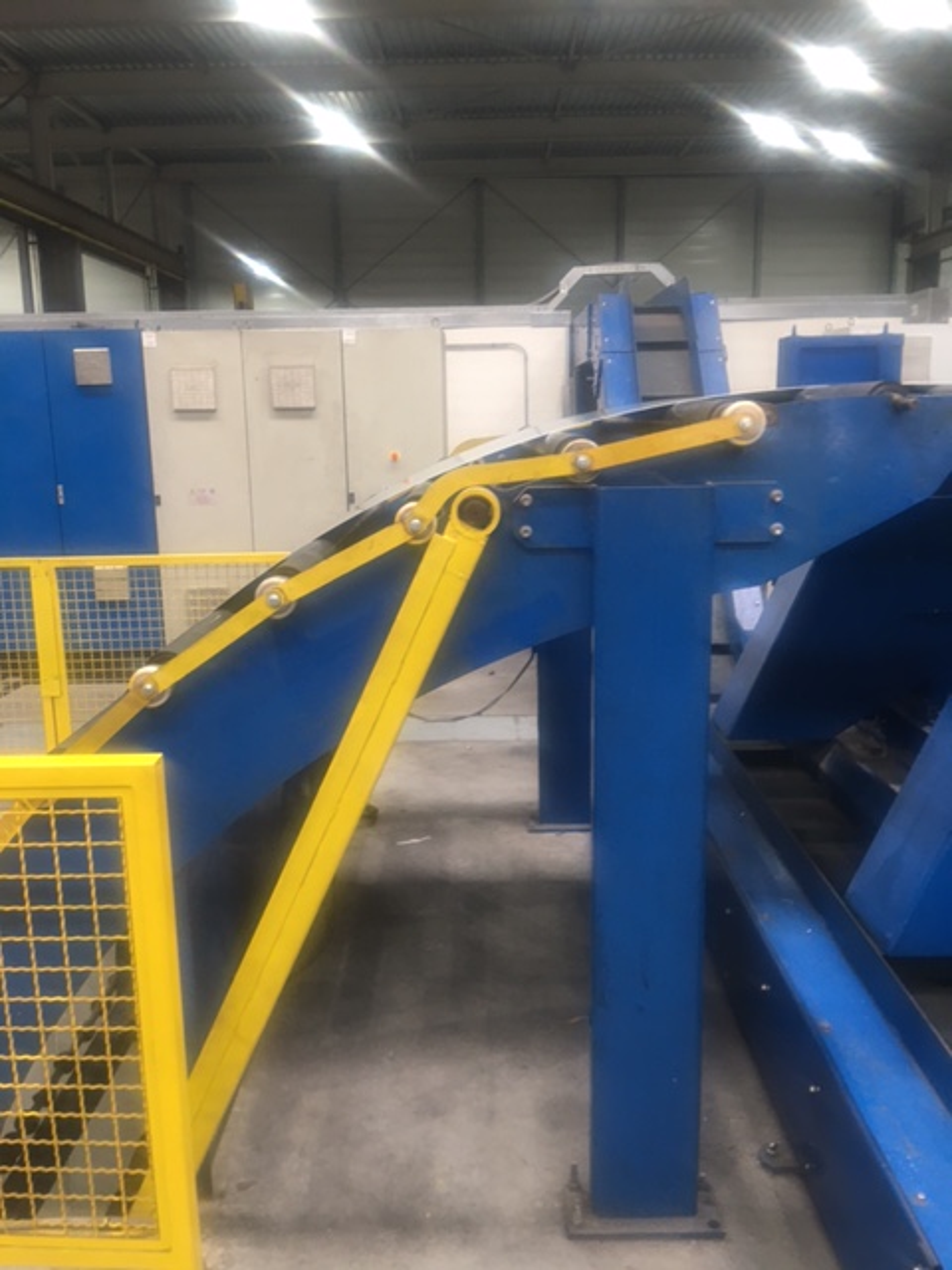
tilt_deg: -8.2
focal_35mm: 29
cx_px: 476
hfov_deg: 48.2
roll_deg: +1.5
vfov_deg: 61.7
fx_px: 1063
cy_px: 635
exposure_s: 1/17
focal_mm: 4.15
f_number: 2.2
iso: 40
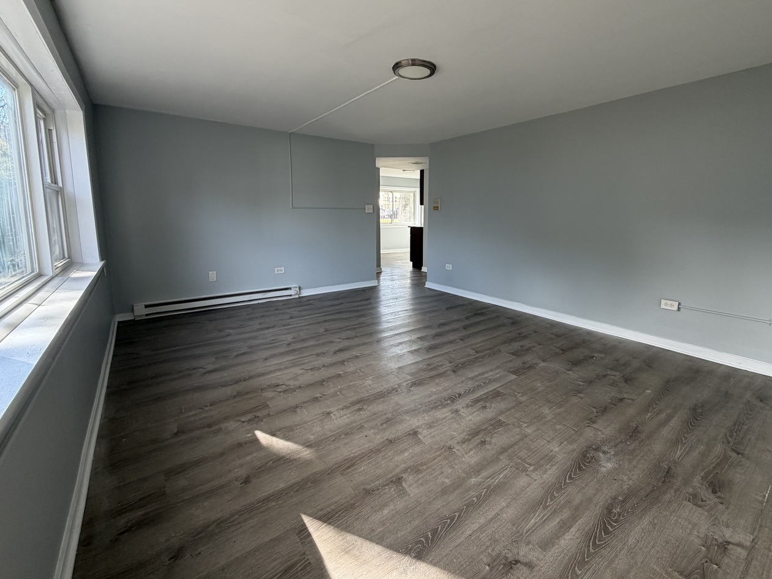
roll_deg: -0.1
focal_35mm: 16
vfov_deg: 77.8
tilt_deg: -7.1
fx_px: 357
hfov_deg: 94.3
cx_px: 416
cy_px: 257
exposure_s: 1/121
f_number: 2.2
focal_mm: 2.22
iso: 125
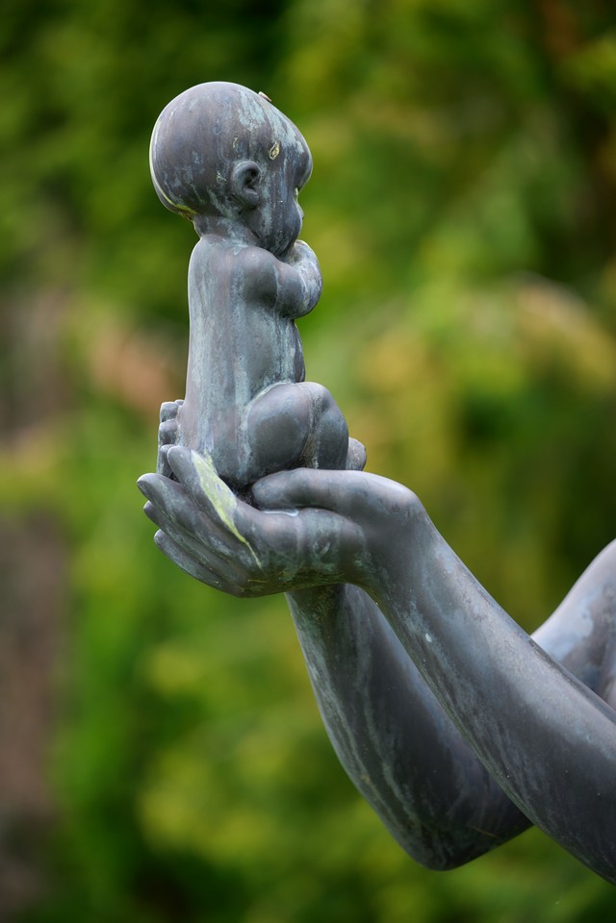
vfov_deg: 18.2
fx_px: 2887
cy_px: 462
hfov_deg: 12.2
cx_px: 308
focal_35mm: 112
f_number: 1.8
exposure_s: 1/640
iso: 100
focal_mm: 75
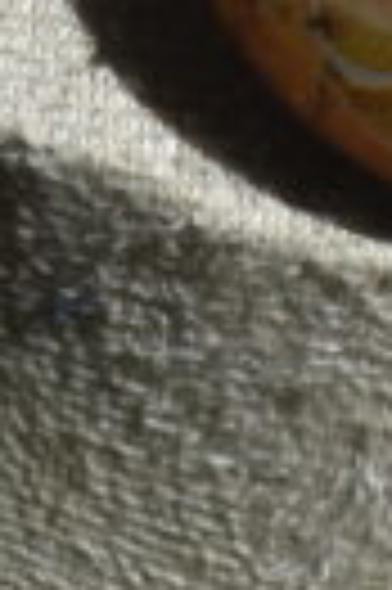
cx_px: 613
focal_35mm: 371
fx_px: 6075
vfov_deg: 5.5
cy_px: -279
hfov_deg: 3.7
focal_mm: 36
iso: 100
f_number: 8
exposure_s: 1/400
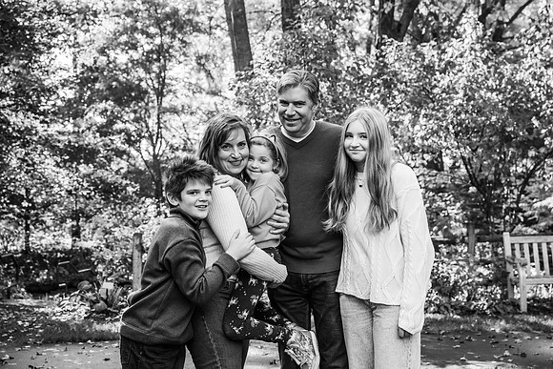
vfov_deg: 24.3
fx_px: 858
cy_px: 167
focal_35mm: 56
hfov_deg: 35.7
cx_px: 303
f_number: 5
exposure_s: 1/250
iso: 400
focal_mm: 51
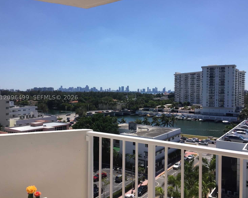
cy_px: 97
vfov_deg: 47.1
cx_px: 130
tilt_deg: -1.0
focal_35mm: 31
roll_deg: -0.3
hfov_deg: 57.1
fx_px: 228
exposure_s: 1/3049
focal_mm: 4.15
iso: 32
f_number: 2.2
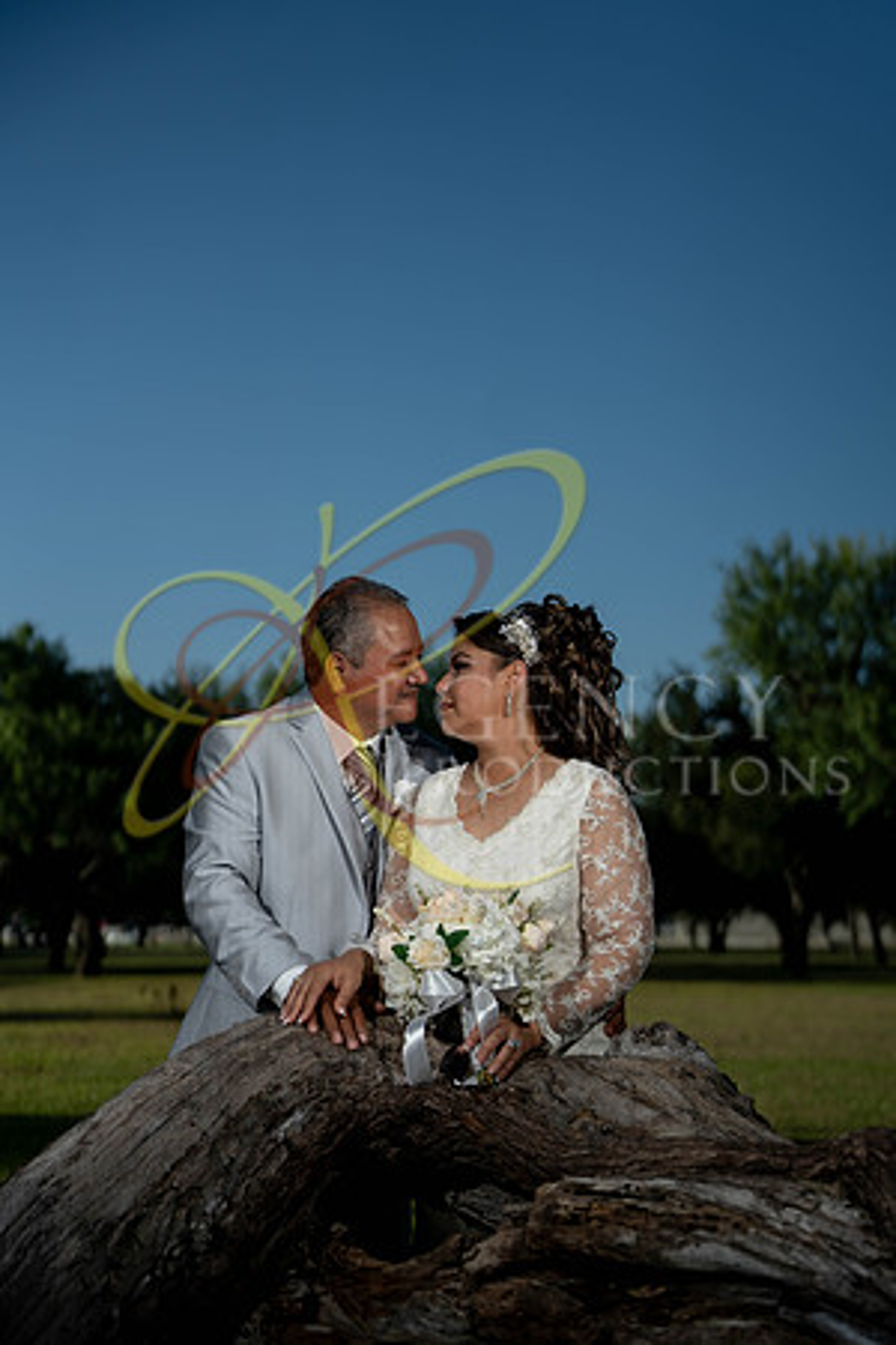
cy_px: 672
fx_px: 2091
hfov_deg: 24.2
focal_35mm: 56
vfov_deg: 35.6
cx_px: 448
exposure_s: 1/8000
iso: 160
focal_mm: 56
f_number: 2.2
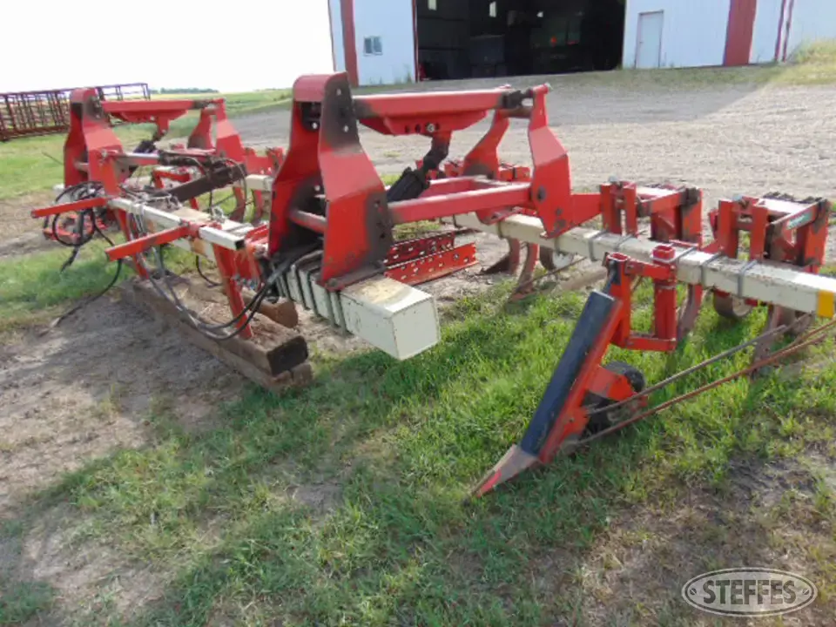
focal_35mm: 25
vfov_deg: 54.9
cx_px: 418
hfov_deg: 69.4
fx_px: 604
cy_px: 314
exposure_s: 1/500
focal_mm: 4.5
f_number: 3
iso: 80
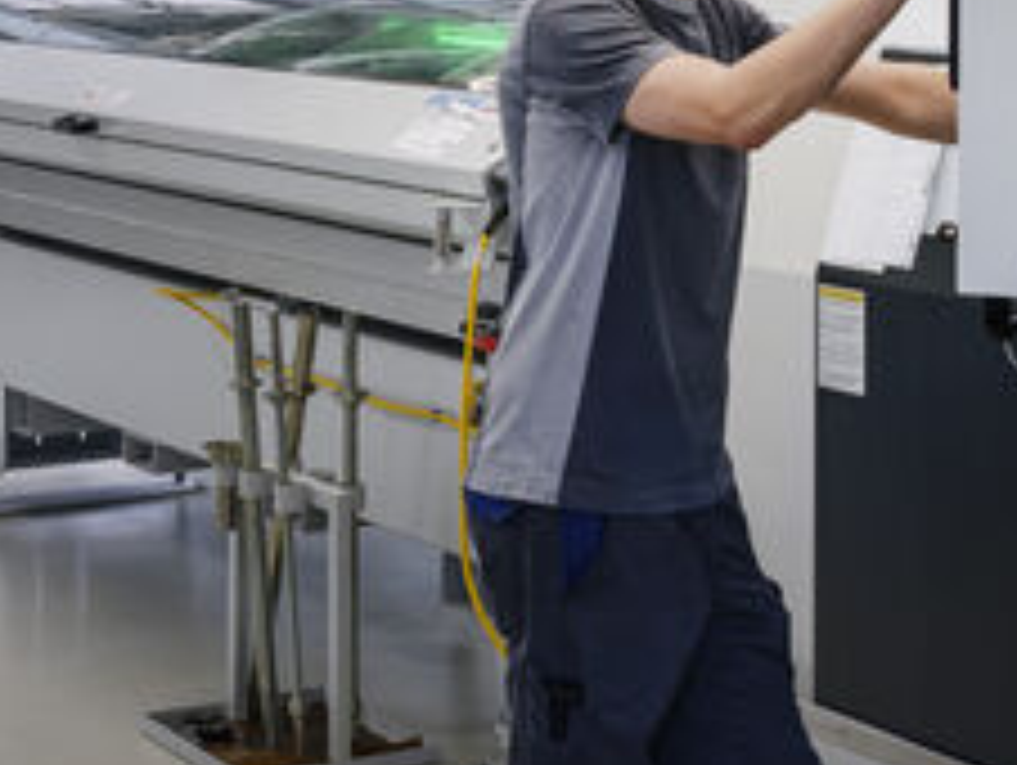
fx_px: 2970
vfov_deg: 14.4
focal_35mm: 101
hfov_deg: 19.0
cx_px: 958
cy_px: -63
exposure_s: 1/20
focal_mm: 24
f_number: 6.3
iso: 100
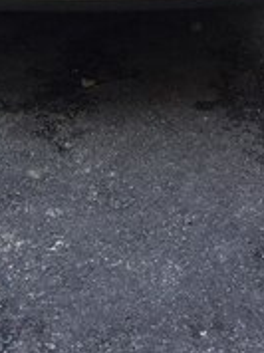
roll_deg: -2.3
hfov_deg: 17.8
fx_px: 826
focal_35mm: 81
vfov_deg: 21.8
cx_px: 10
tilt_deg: -8.6
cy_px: -105
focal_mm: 4.15
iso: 32
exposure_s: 1/106
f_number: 2.2
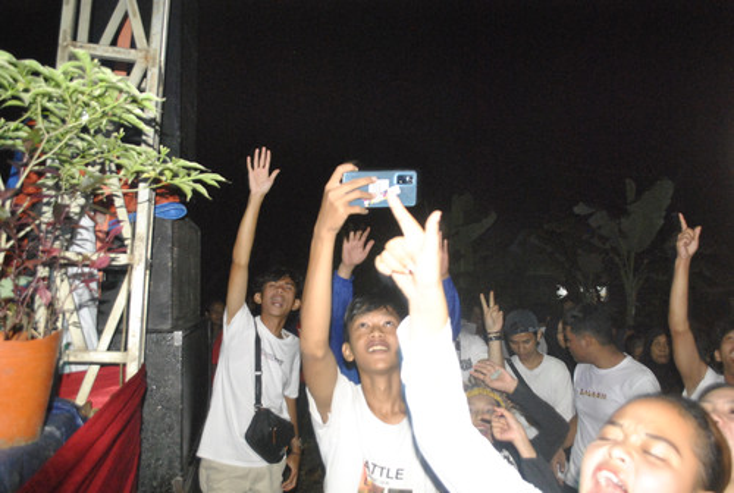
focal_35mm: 30
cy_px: 246
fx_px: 613
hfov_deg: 61.8
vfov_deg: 43.8
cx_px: 367
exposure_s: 1/25
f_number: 4
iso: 1600
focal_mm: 20
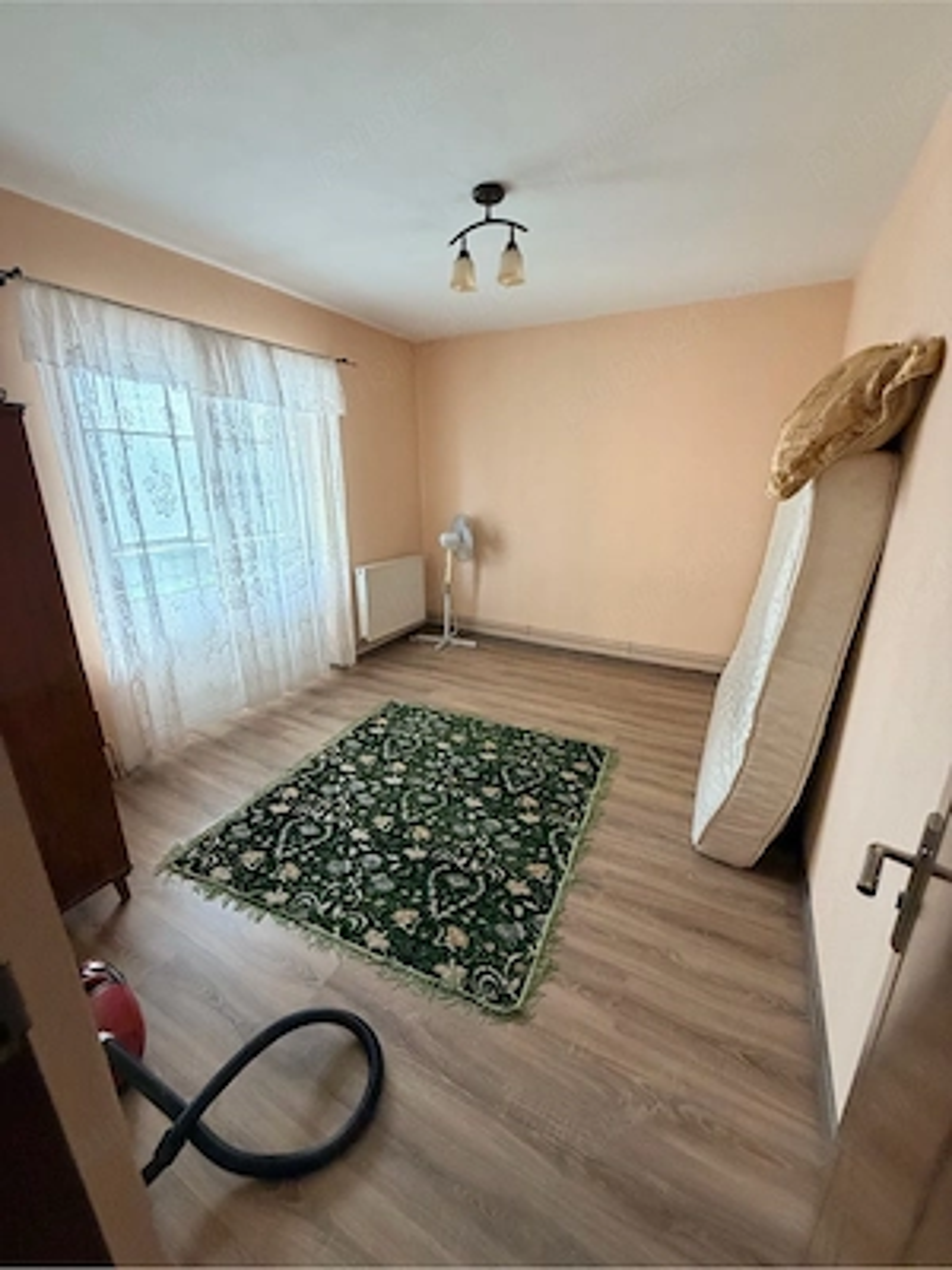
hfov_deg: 85.7
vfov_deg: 102.1
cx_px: 476
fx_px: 513
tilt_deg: -16.5
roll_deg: +1.9
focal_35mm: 14
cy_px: 635
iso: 320
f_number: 2.2
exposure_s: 1/60
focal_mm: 2.22
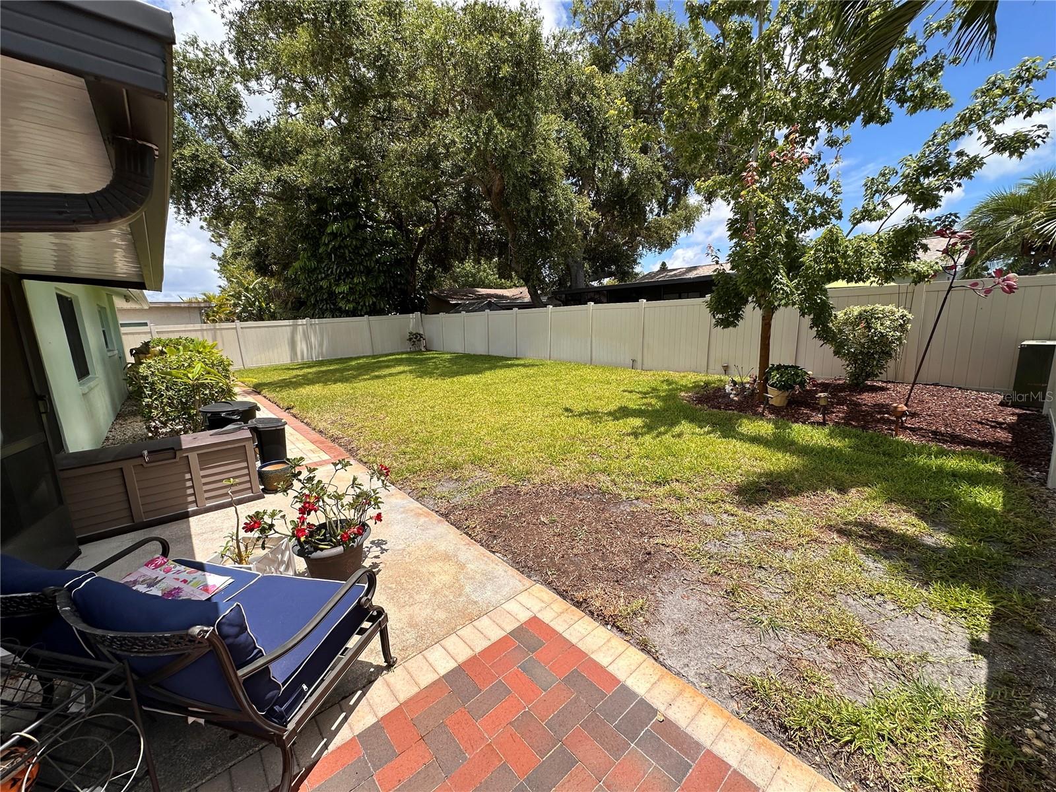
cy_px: 396
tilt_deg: -10.1
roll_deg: +2.6
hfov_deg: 102.1
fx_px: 427
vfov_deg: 85.7
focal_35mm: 14
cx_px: 528
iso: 40
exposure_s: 1/1618
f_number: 2.2
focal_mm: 2.22
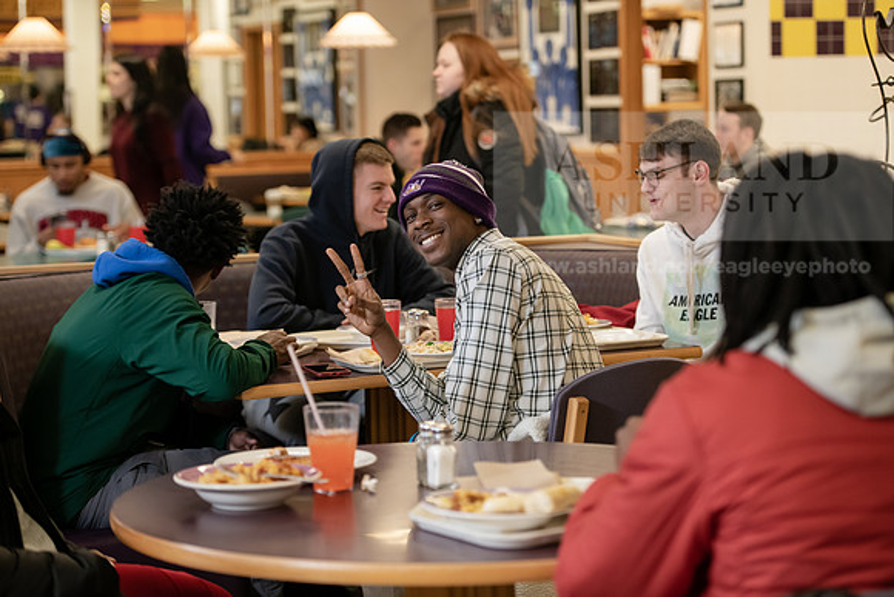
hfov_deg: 22.6
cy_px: 298
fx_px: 2235
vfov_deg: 15.2
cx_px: 447
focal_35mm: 90
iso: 1600
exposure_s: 1/200
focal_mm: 90
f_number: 3.2
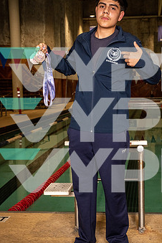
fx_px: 412
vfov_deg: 32.9
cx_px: 105
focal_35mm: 61
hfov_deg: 22.2
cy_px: 120
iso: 1000
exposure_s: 1/400
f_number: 6.3
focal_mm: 46
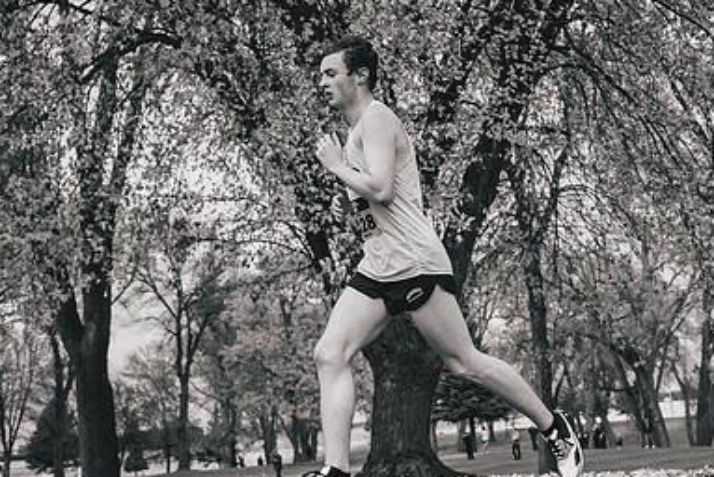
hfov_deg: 23.3
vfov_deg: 15.7
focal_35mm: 87
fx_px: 1727
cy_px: 238
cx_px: 464
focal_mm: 57
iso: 400
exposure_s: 1/1000
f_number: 6.3
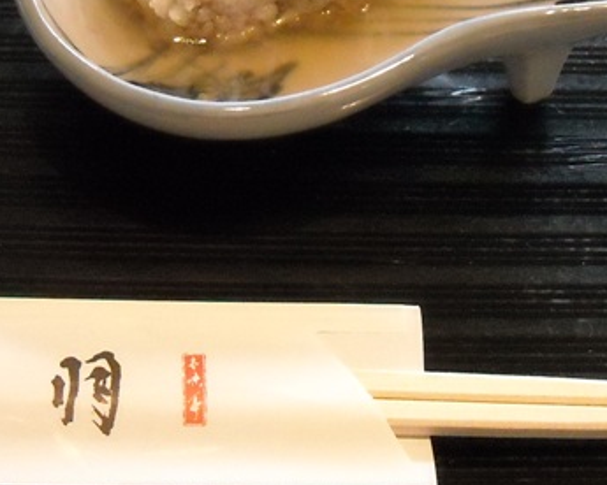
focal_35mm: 97
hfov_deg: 19.7
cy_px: 195
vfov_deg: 15.9
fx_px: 1743
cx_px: 263
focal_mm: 5.7
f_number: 2.8
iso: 800
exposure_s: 1/17
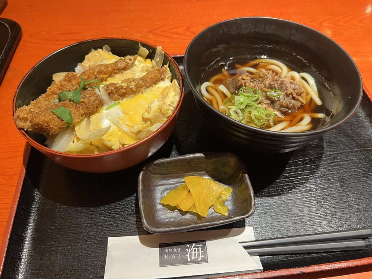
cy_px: 140
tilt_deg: -53.7
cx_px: 186
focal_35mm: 26
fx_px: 279
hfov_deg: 67.3
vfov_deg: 53.1
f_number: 1.5
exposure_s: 1/50
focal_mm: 5.7
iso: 125
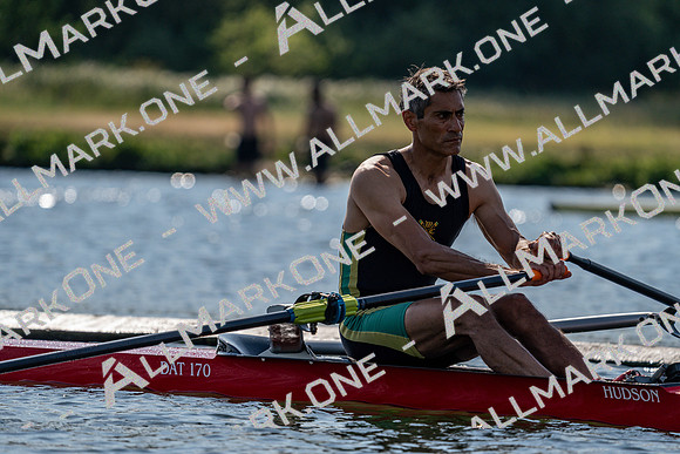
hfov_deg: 5.2
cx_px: 340
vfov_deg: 3.4
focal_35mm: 400
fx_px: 7557
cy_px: 227
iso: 125
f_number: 6.3
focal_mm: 400
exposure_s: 1/1600
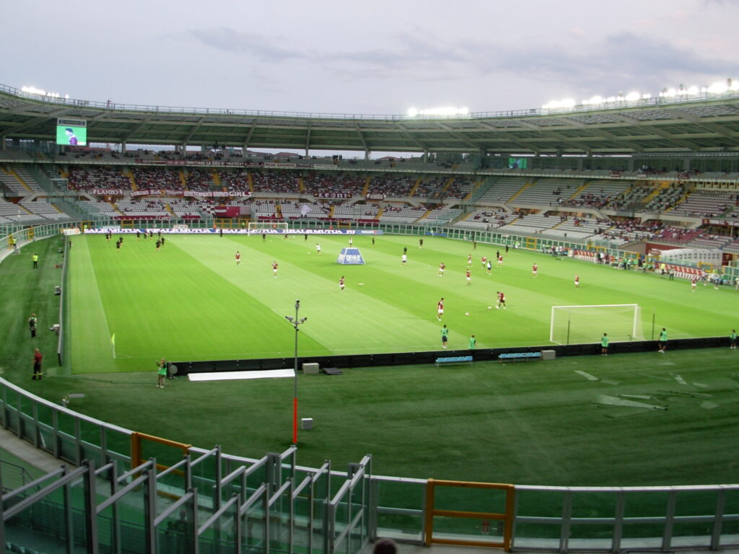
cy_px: 277
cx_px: 370
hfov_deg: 49.0
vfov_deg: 37.7
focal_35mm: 38
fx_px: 811
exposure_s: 1/23.3
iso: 50
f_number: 2.9
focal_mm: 6.3
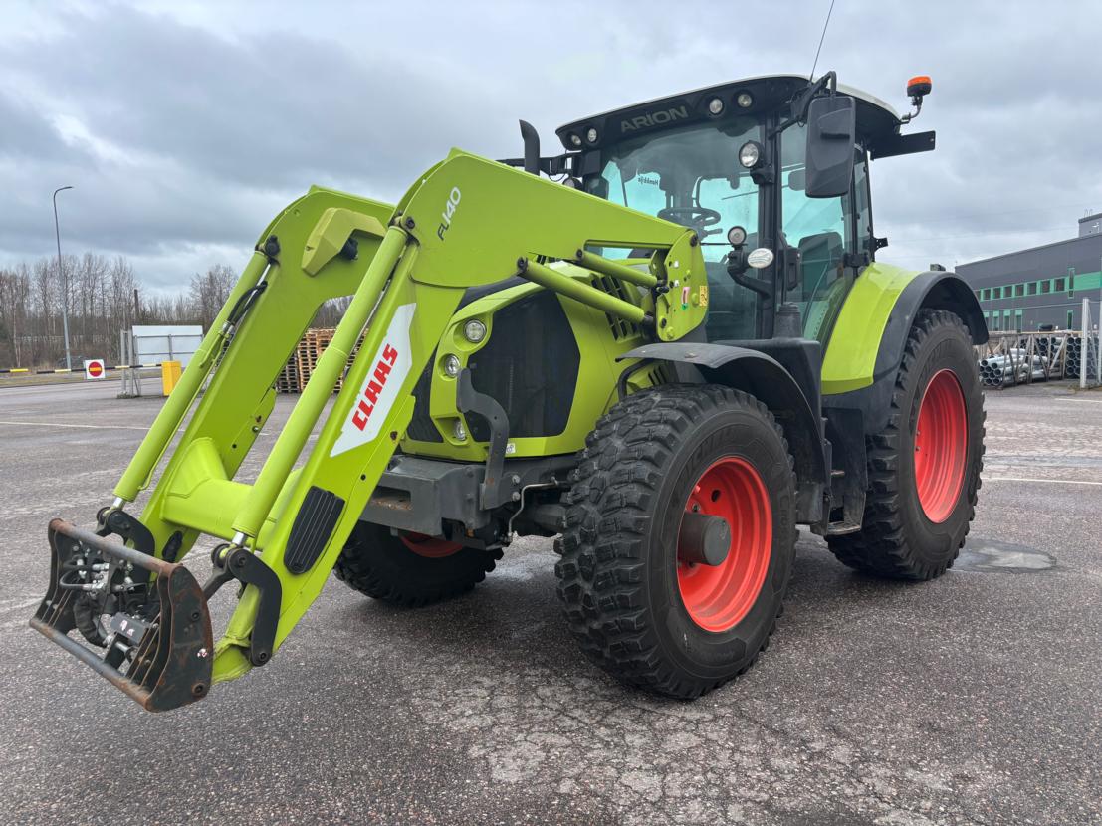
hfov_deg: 67.3
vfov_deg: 53.1
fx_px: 828
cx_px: 551
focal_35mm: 26
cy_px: 413
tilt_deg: -5.5
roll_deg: +1.9
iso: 50
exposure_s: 1/693
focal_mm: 5.96
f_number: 1.6
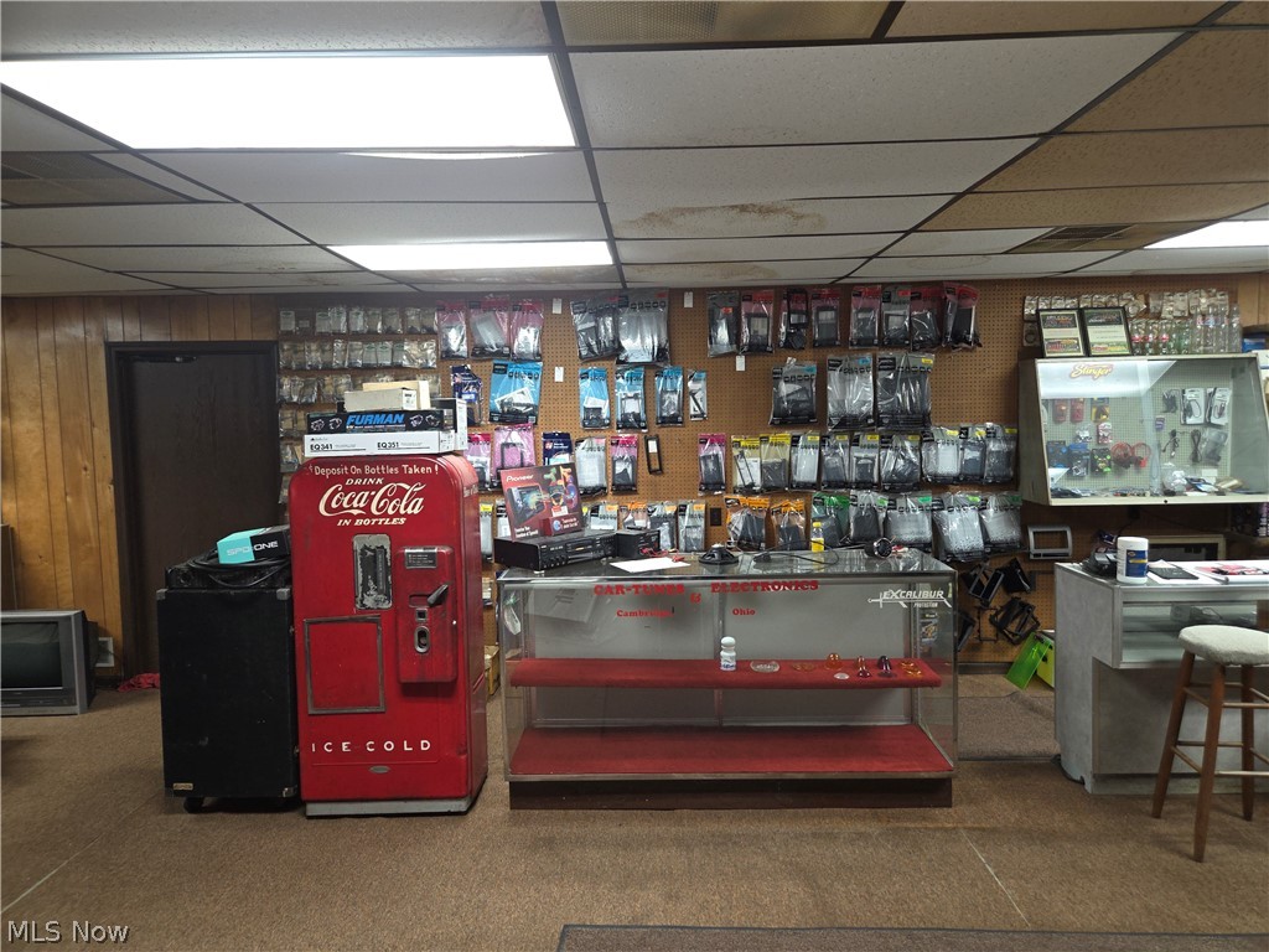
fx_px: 843
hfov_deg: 73.9
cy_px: 476
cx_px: 634
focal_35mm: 23
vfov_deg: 58.9
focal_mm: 5.4
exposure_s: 1/24
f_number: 1.8
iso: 125
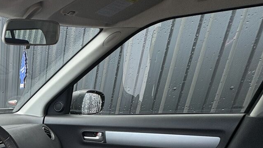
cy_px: 216
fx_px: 286
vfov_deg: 23.7
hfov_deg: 38.9
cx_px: -38
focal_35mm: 41
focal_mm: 2.22
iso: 64
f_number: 2.2
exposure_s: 1/128
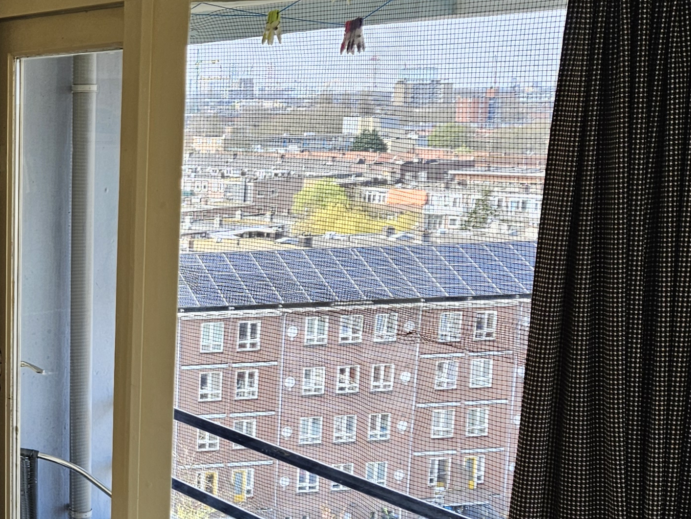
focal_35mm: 65
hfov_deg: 26.8
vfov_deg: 22.5
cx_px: -116
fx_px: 1298
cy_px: 337
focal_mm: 5.4
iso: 40
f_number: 1.8
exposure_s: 1/209
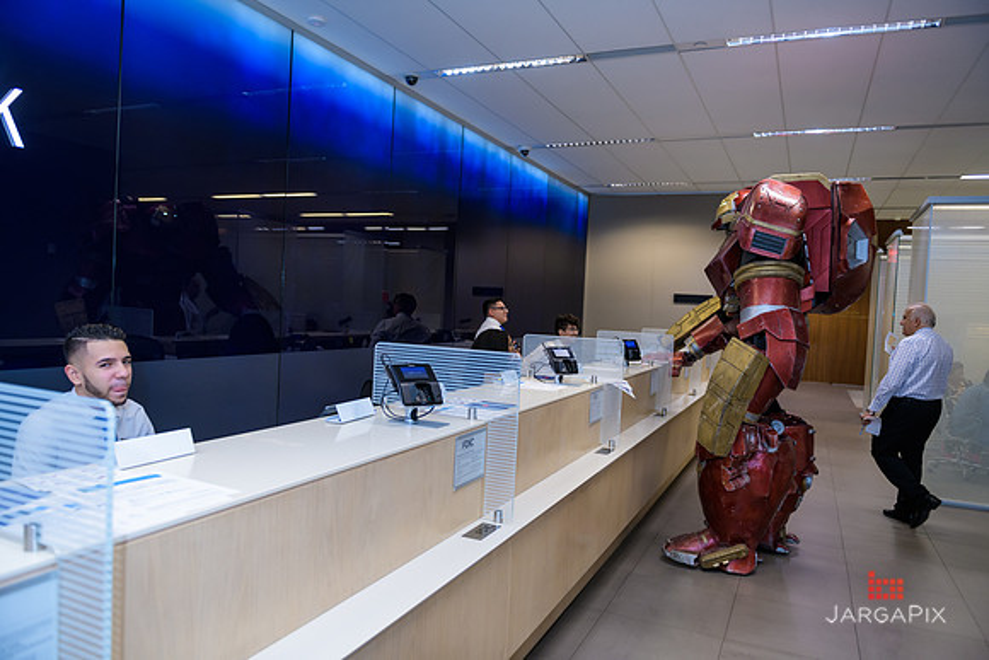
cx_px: 494
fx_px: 714
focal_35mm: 26
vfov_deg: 49.6
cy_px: 330
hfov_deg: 69.4
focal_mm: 26
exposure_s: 1/125
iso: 800
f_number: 3.2
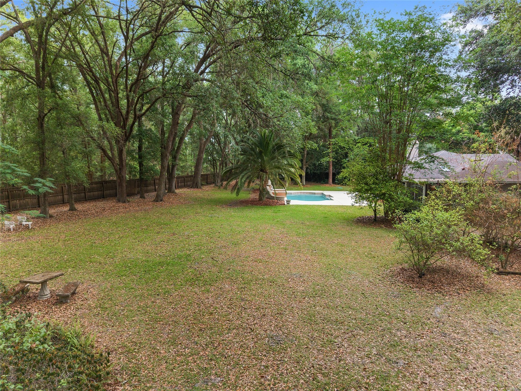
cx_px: 260
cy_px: 196
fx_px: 361
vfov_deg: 56.8
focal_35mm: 24
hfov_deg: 71.6
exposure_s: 1/640
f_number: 1.8
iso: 400
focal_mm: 8.67
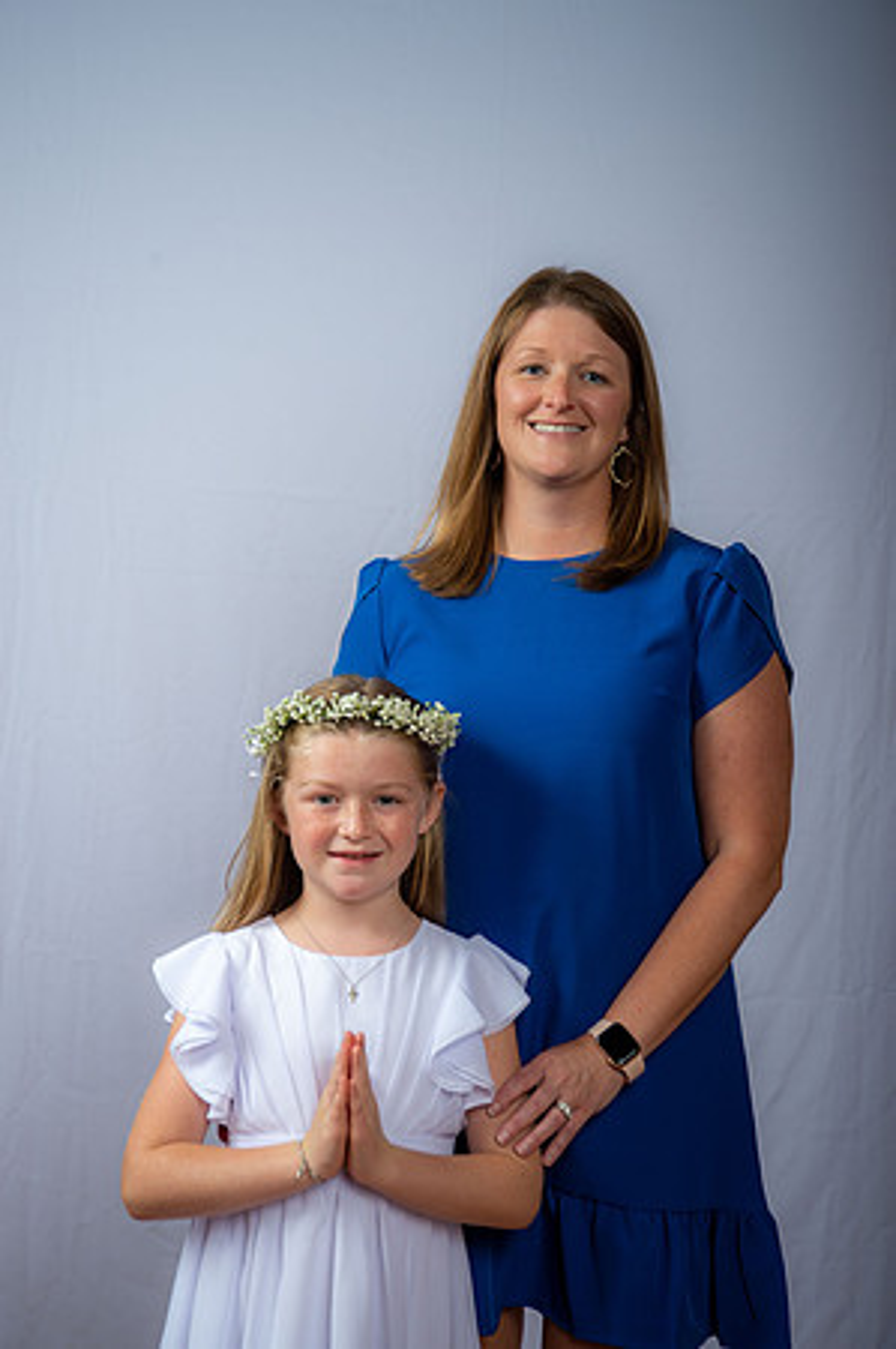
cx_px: 448
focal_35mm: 65
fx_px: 2432
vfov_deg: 31.0
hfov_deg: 20.9
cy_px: 674
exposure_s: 1/200
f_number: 6.3
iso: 250
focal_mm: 65
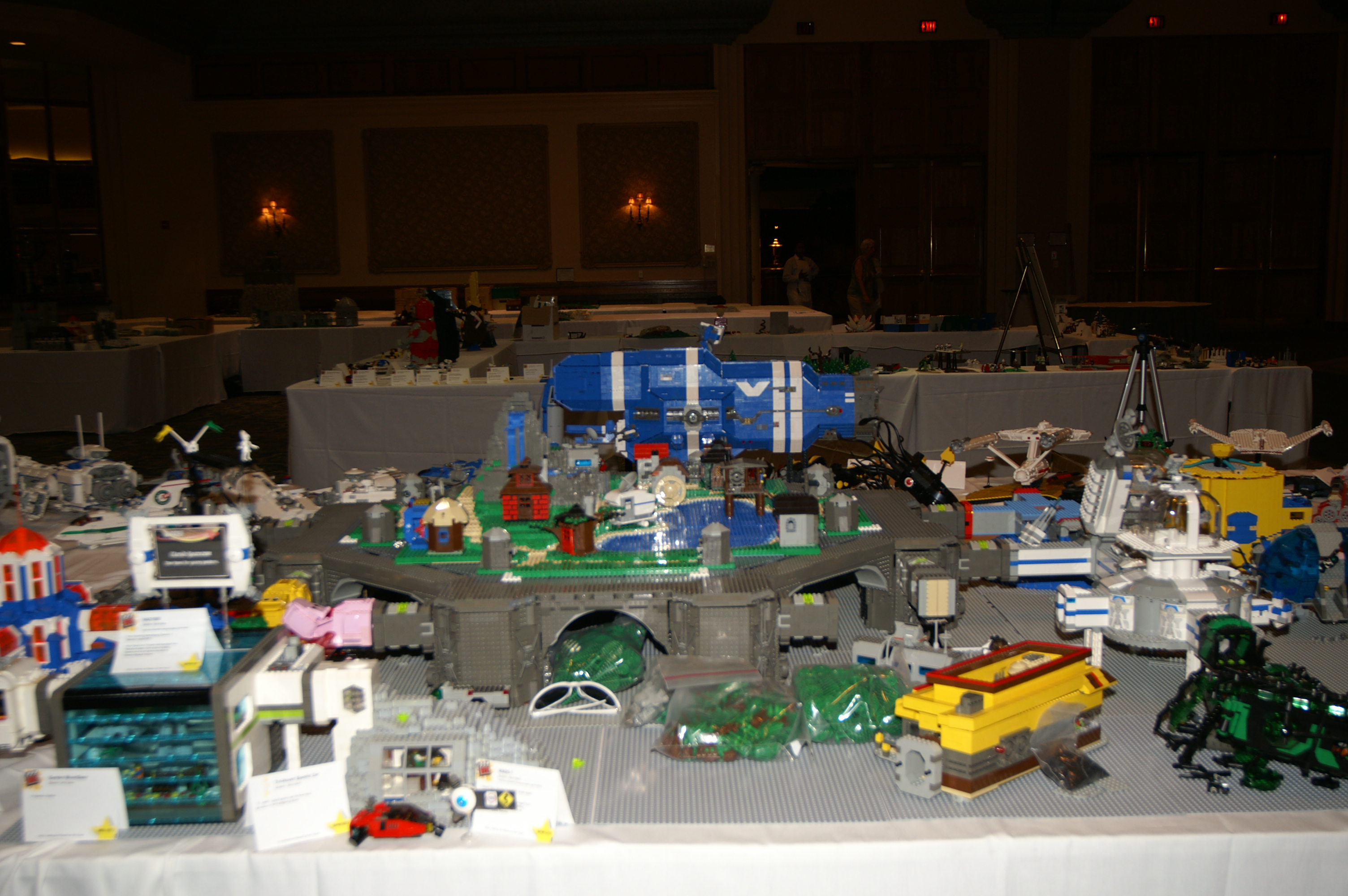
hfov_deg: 53.2
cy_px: 448
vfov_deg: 36.8
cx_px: 674
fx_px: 1347
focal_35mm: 36
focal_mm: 24
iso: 200
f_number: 4
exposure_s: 1/60
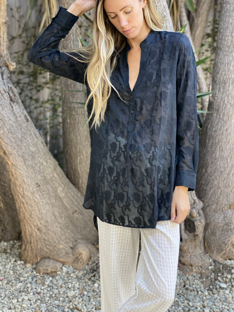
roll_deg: -0.4
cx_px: 117
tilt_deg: -8.4
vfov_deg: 36.8
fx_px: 469
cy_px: 156
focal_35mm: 52
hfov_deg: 28.0
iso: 80
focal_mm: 6
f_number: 2
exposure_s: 1/122
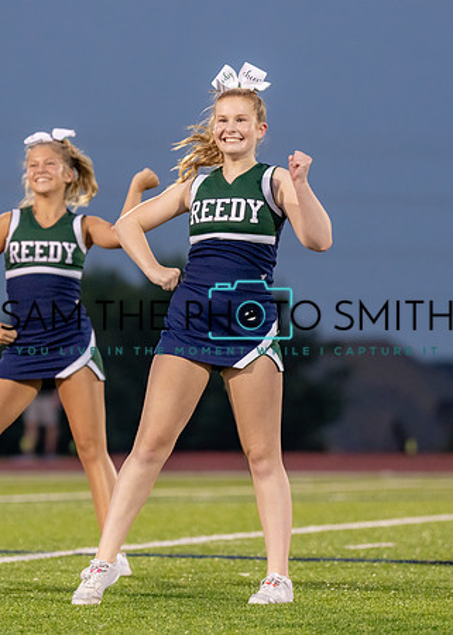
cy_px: 306
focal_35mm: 304
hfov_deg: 4.7
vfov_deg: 6.6
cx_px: 178
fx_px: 5485
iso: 1250
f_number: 2.8
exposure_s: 1/1000
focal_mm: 148
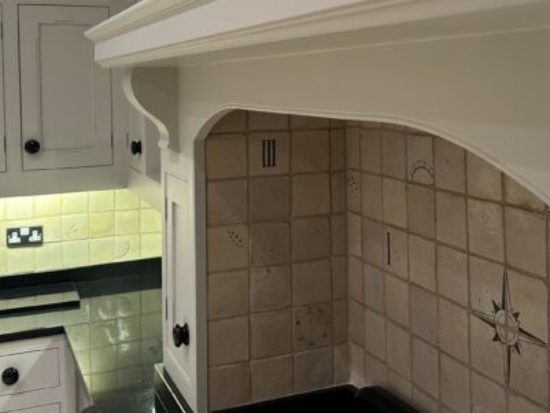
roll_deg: +0.8
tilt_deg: -3.1
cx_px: 306
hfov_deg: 41.2
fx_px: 731
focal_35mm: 46
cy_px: 106
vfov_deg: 31.0
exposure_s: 1/50
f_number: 1.78
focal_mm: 6.86
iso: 200
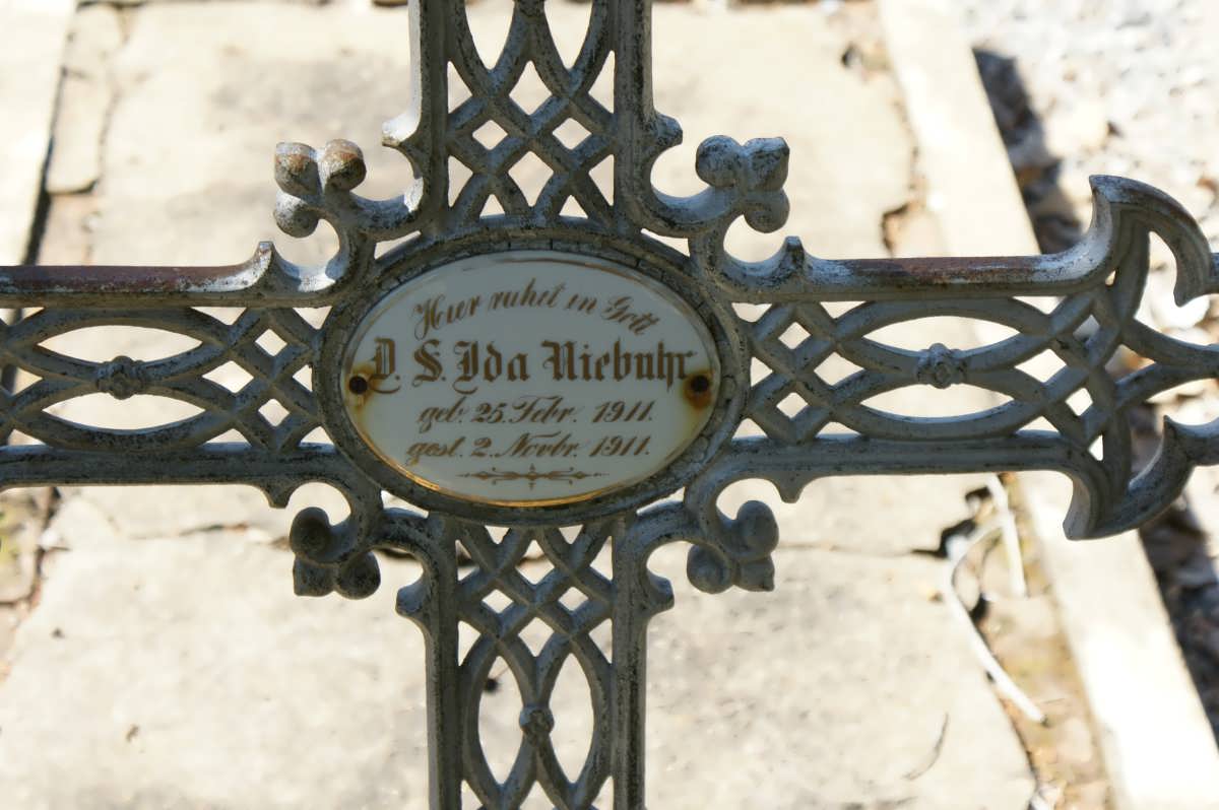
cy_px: 405
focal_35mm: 105
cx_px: 610
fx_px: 3552
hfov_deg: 19.5
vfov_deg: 13.0
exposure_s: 1/125
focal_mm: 70
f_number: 7.1
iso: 200
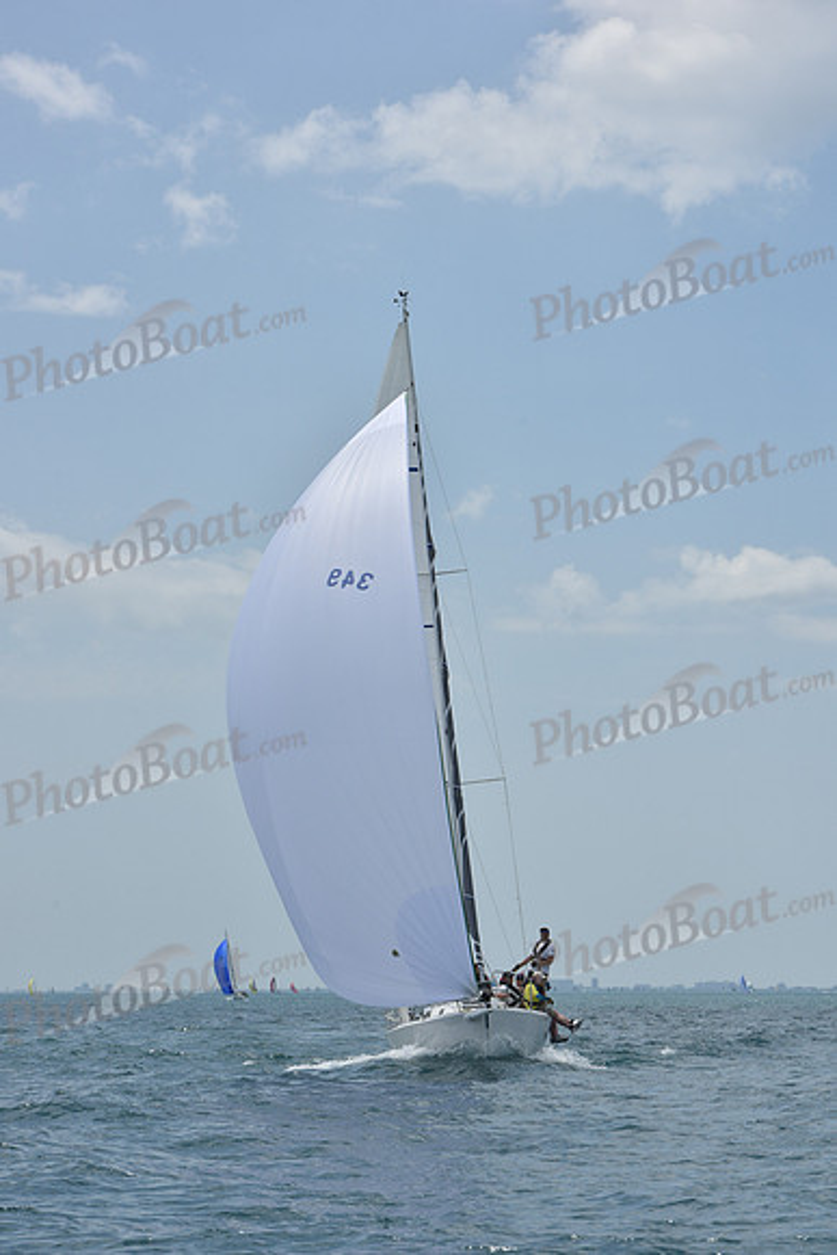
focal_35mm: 95
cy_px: 628
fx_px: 3311
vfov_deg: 21.5
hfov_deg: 14.4
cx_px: 418
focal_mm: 95
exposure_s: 1/1250
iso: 250
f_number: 10
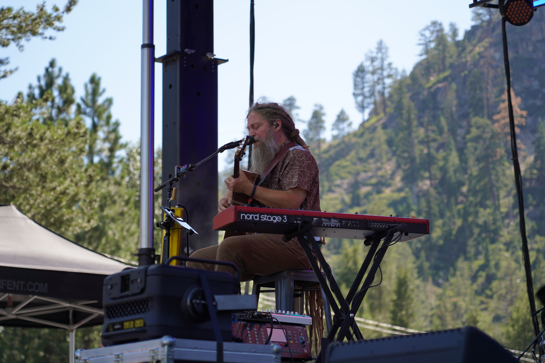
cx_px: 272
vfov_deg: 13.0
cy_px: 182
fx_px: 1589
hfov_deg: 19.5
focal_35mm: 105
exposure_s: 1/320
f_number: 4.5
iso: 100
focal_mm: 105
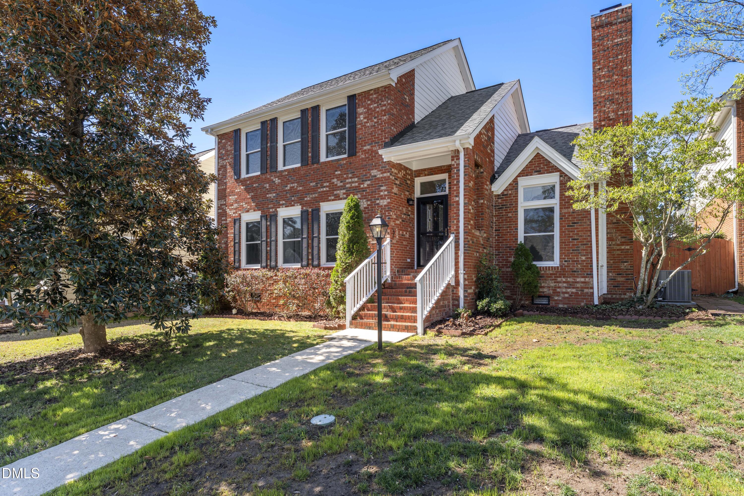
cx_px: 372
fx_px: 389
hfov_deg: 87.5
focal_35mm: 19
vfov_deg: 65.1
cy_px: 248
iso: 100
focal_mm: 18.8
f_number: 8
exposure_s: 1/100
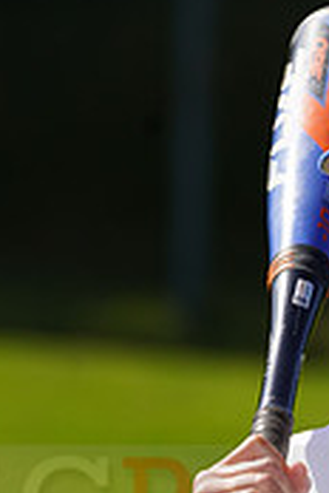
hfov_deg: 1.6
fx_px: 11432
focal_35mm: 834
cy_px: 484
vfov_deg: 2.5
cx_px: 421
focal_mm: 250
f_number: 8
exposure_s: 1/250
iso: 100
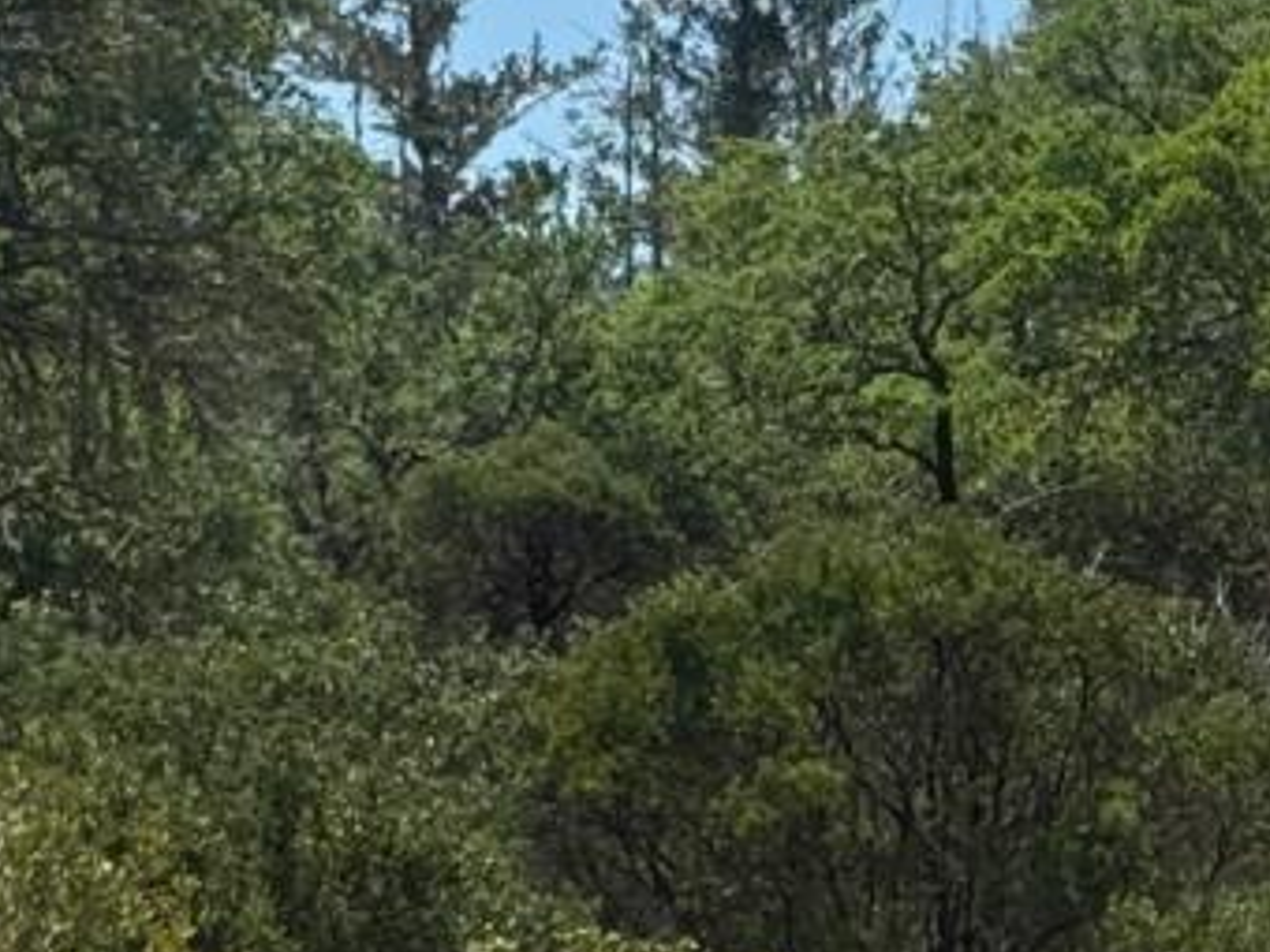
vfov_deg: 7.0
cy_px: 502
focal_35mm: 212
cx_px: 1206
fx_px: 7778
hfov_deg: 9.3
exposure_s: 1/5208
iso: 80
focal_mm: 6.76
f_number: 1.78
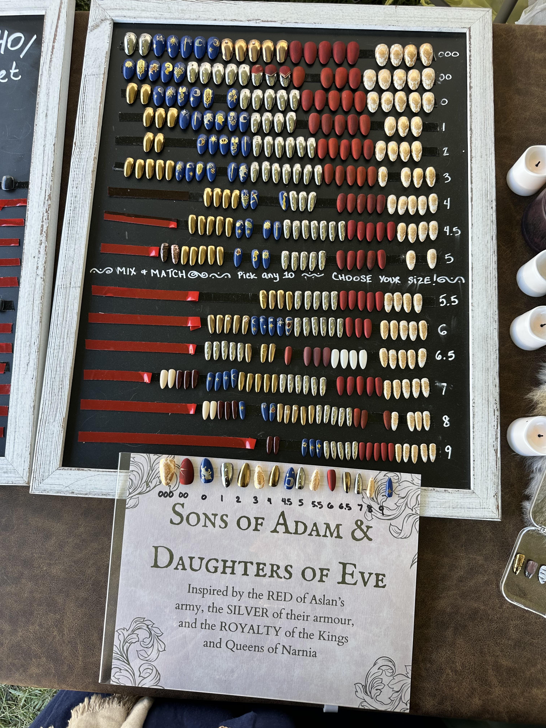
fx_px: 505
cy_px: 364
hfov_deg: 56.8
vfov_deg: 71.6
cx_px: 273
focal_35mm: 24
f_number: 1.78
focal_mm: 6.86
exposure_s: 1/121
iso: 64
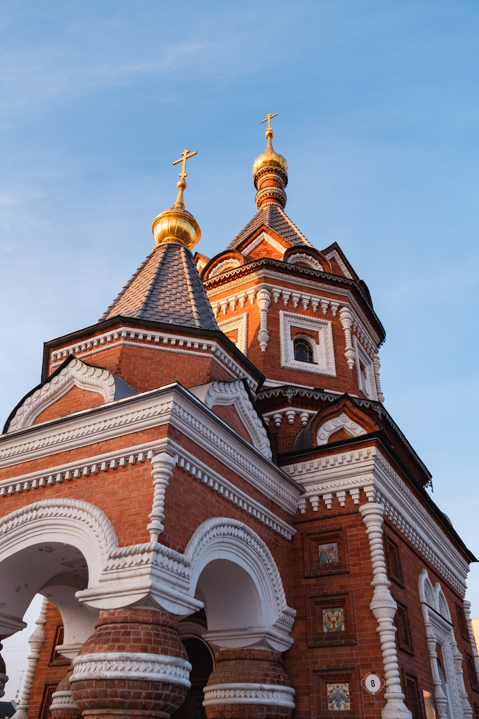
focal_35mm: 27
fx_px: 539
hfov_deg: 47.9
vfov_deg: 67.4
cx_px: 240
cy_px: 360
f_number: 4
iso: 640
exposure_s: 1/480
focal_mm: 18
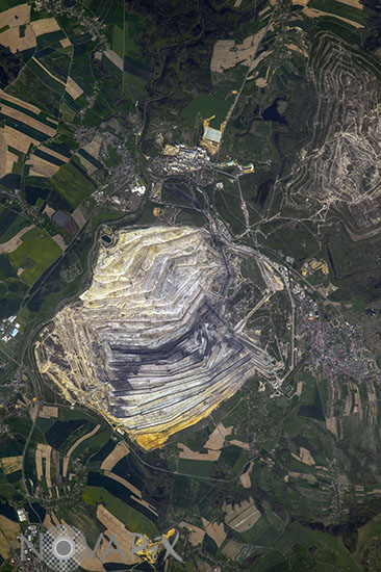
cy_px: 286
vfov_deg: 1.8
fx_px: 18278
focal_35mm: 1150
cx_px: 190
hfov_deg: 1.2
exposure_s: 1/1000
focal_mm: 1150
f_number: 11
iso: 250
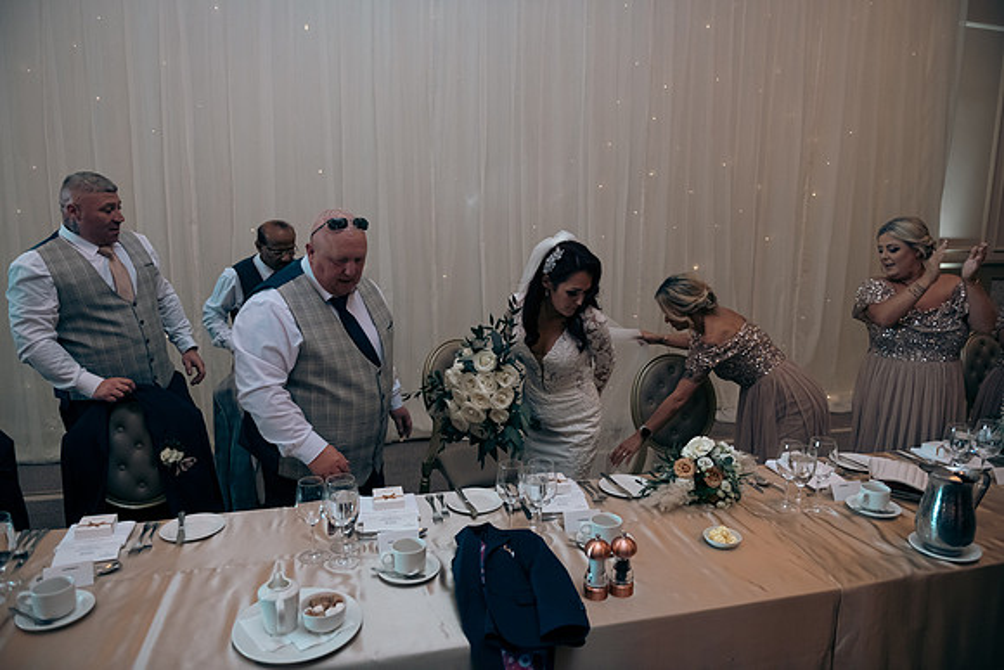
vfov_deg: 53.2
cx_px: 502
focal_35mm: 24
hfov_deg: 73.7
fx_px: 669
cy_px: 335
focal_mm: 24
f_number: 3.5
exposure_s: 1/160
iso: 1000
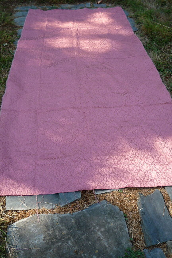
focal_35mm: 32
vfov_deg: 58.7
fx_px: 229
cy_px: 127
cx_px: 77
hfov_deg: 41.1
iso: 100
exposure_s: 1/160
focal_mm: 5.2
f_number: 4
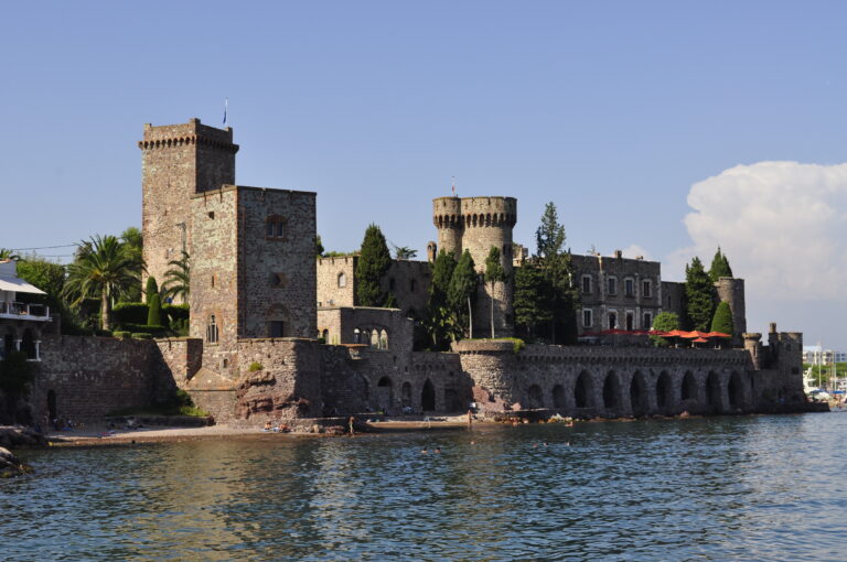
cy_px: 281
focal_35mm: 63
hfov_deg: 31.9
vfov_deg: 21.5
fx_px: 1480
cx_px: 424
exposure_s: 1/400
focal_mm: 42
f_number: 11
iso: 250
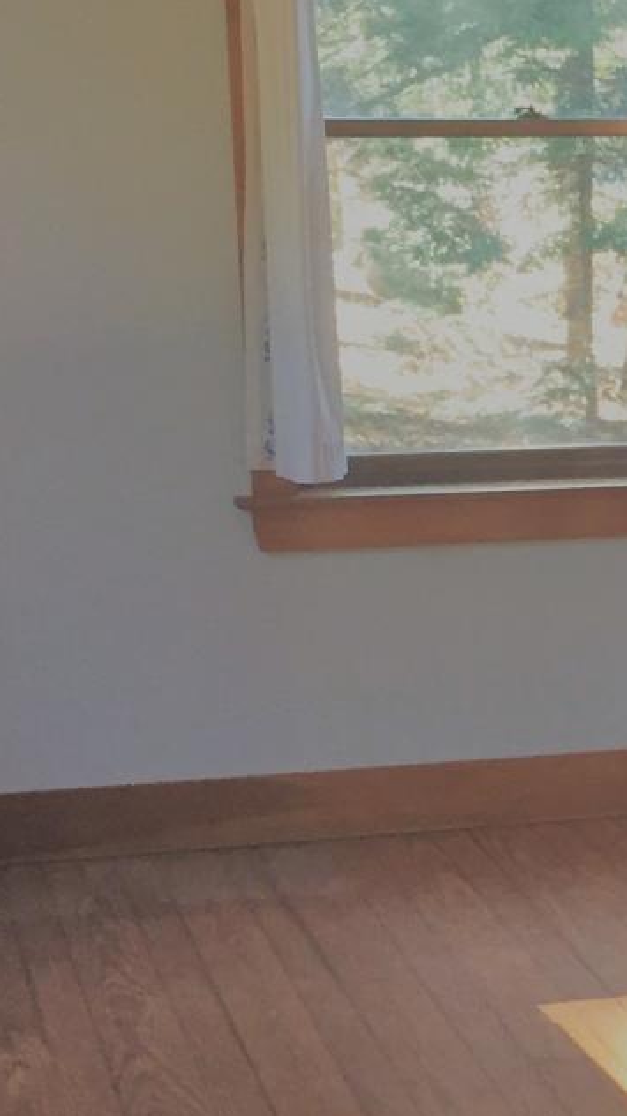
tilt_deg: -15.2
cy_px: 885
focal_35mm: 100
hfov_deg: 11.7
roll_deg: +0.8
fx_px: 2959
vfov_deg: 21.1
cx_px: 837
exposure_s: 1/30
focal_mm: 4.15
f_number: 2.2
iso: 50
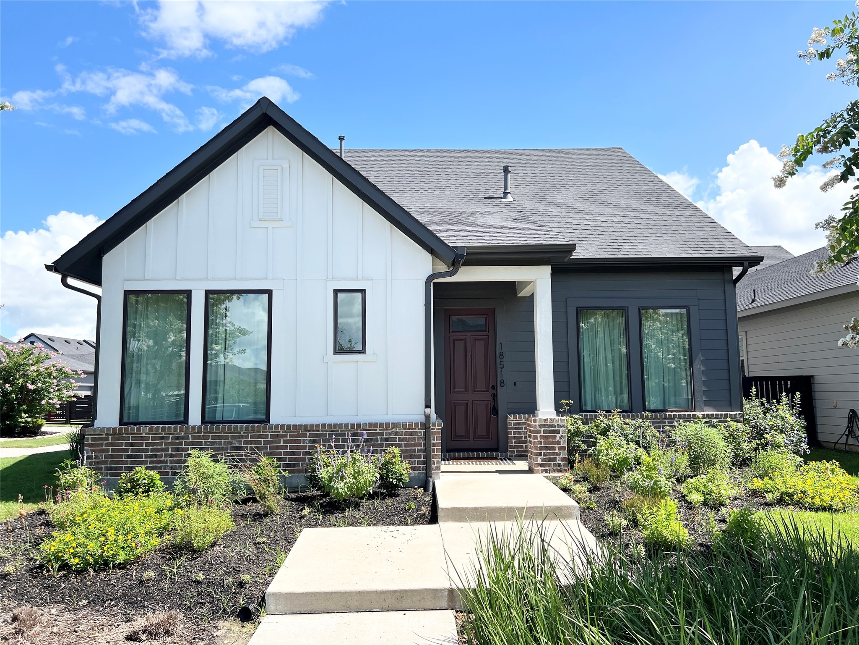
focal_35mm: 26
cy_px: 322
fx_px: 645
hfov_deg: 67.3
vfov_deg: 53.1
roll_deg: +0.3
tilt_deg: +6.5
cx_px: 430
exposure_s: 1/2915
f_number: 1.5
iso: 50
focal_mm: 5.7
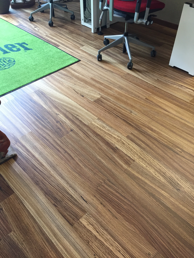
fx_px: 217
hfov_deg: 48.2
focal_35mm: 29
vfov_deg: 61.7
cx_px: 97
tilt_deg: -45.8
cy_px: 129
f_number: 2.2
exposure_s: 1/33
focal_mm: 4.15
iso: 160
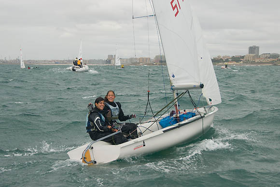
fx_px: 420
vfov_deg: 25.1
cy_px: 94
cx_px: 140
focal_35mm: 54
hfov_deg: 36.9
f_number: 5.6
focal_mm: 36
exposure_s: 1/1000
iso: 200
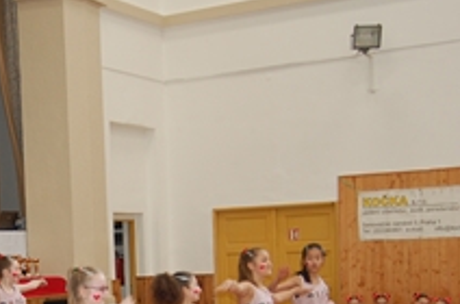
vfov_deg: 16.9
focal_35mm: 78
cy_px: 328
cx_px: 39
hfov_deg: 25.2
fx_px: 994
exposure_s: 1/60
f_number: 3.8
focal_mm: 22
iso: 400
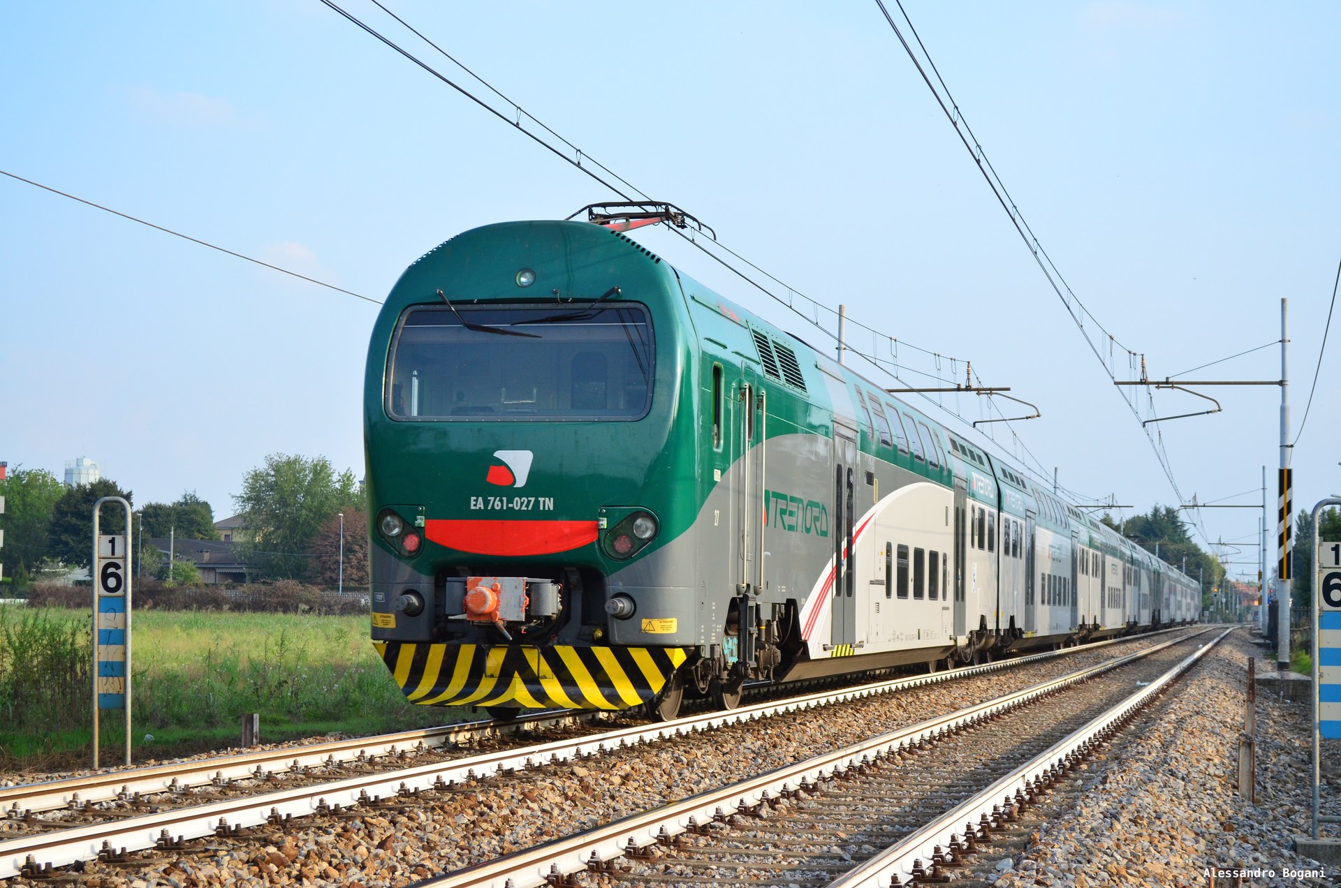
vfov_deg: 20.5
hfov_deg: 30.6
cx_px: 670
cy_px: 444
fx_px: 2454
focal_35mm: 66
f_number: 6.3
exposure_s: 1/800
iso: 500
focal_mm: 44
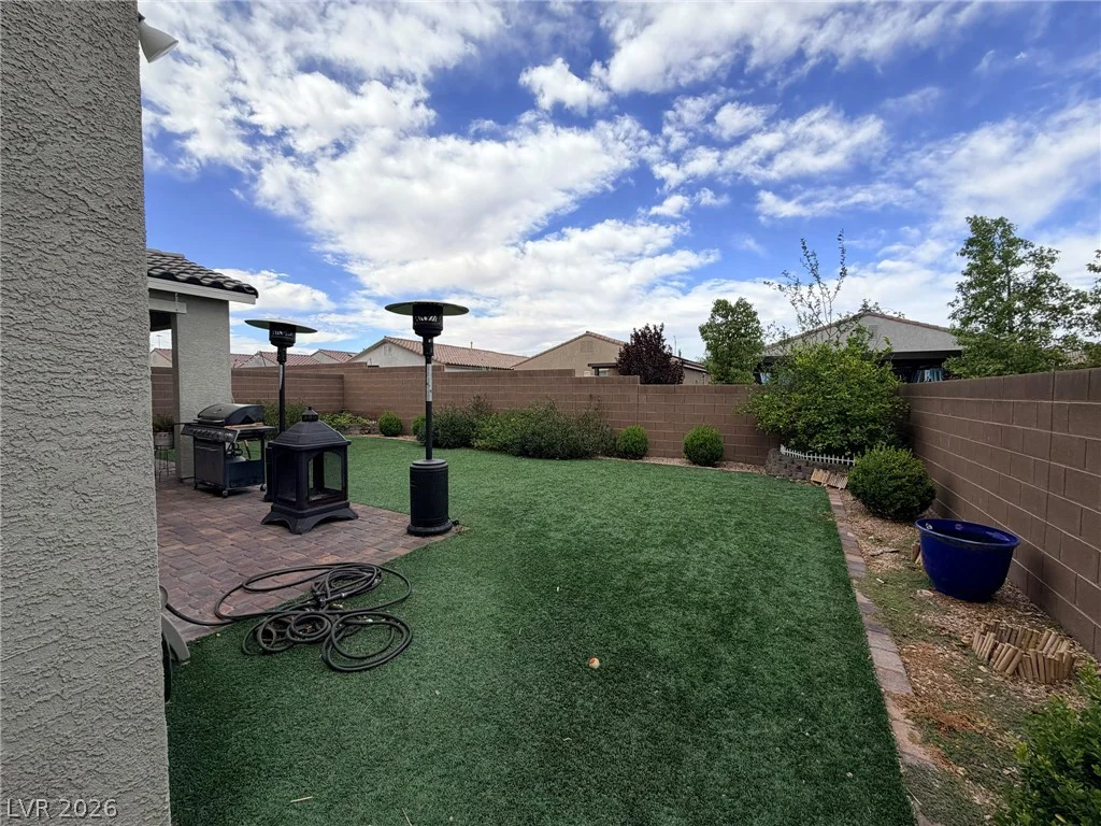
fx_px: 445
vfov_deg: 85.7
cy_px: 413
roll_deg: -0.5
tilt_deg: -2.9
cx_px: 550
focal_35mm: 14
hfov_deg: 102.1
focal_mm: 2.22
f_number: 2.2
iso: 32
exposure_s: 1/770
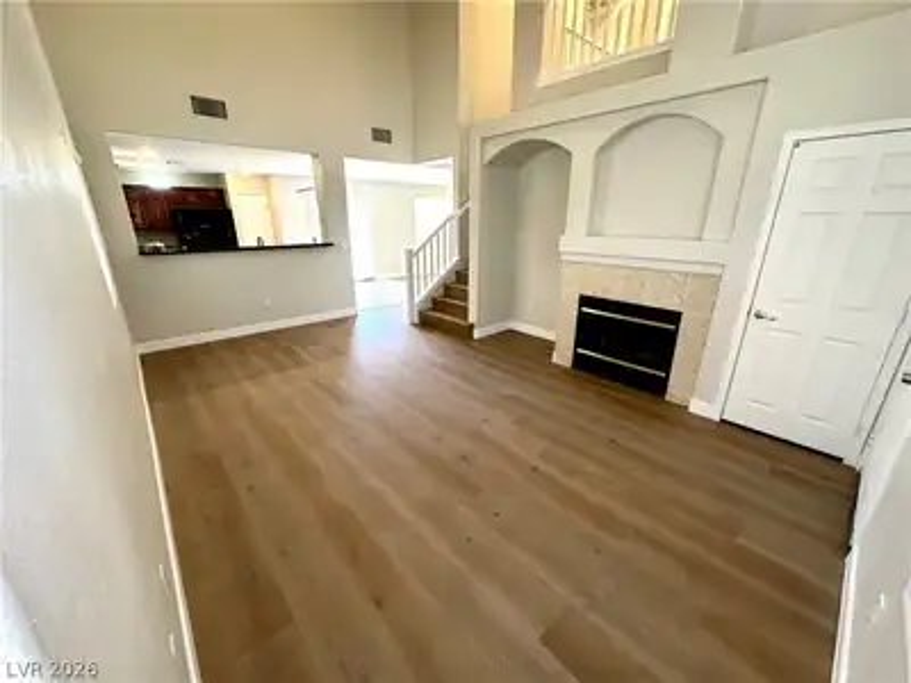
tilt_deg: -19.0
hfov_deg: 102.1
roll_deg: +0.1
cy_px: 342
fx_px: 368
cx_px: 456
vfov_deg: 85.7
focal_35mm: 14
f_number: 2.2
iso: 200
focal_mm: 2.22
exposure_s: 1/60
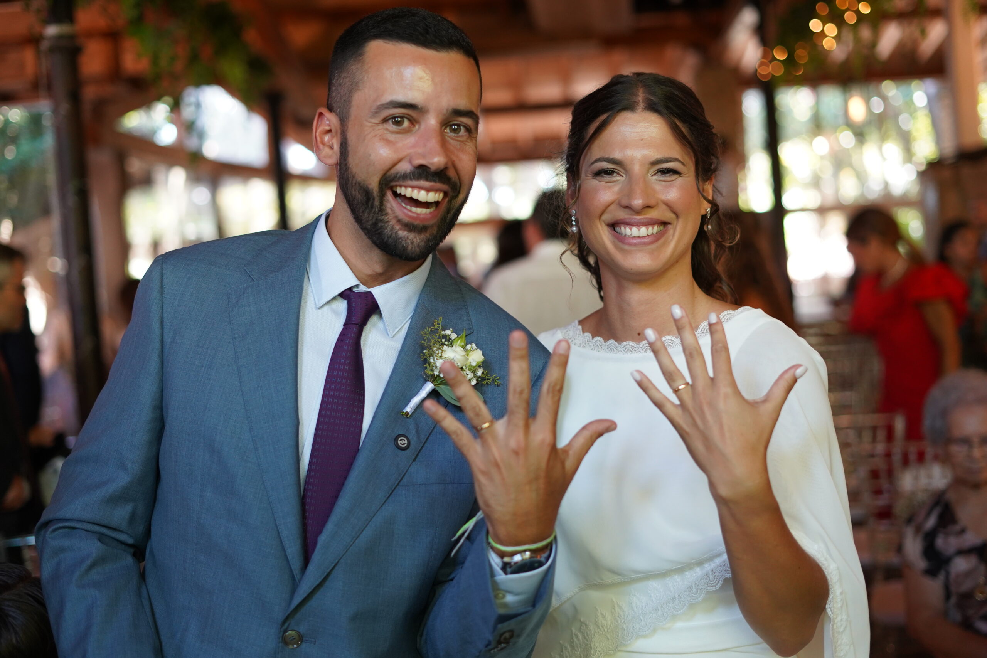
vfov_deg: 27.0
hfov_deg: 39.6
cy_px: 329
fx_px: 1371
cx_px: 494
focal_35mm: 50
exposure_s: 1/160
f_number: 2.2
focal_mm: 50
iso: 1600
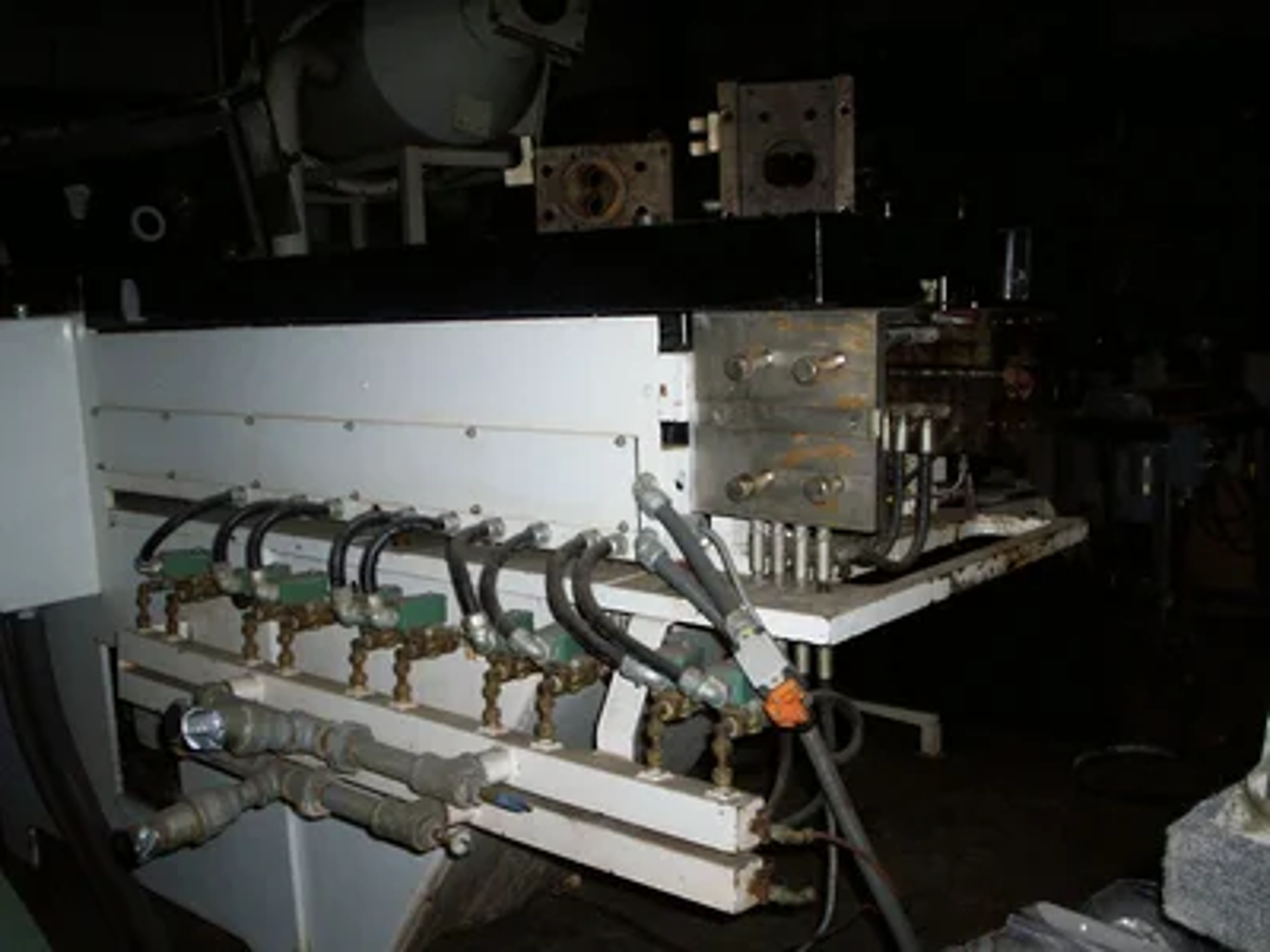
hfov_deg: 51.4
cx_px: 635
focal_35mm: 36
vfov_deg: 39.7
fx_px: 1321
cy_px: 476
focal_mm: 5.9
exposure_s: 1/64
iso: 140
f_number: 4.5
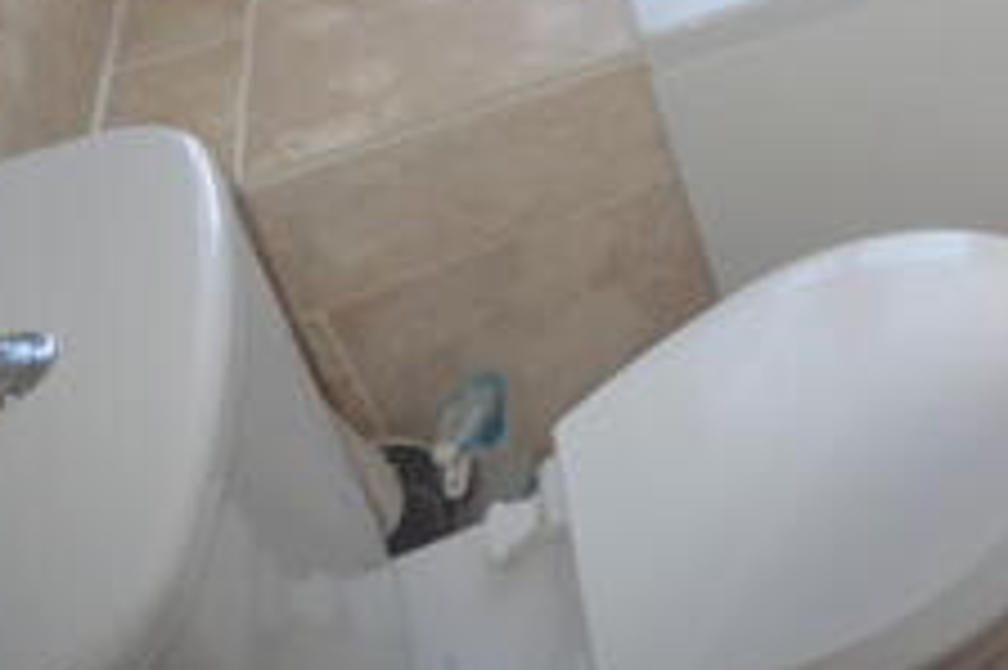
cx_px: 1264
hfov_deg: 34.0
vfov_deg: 25.5
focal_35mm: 44
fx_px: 1231
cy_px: -238
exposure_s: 1/125
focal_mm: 10
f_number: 4
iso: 400
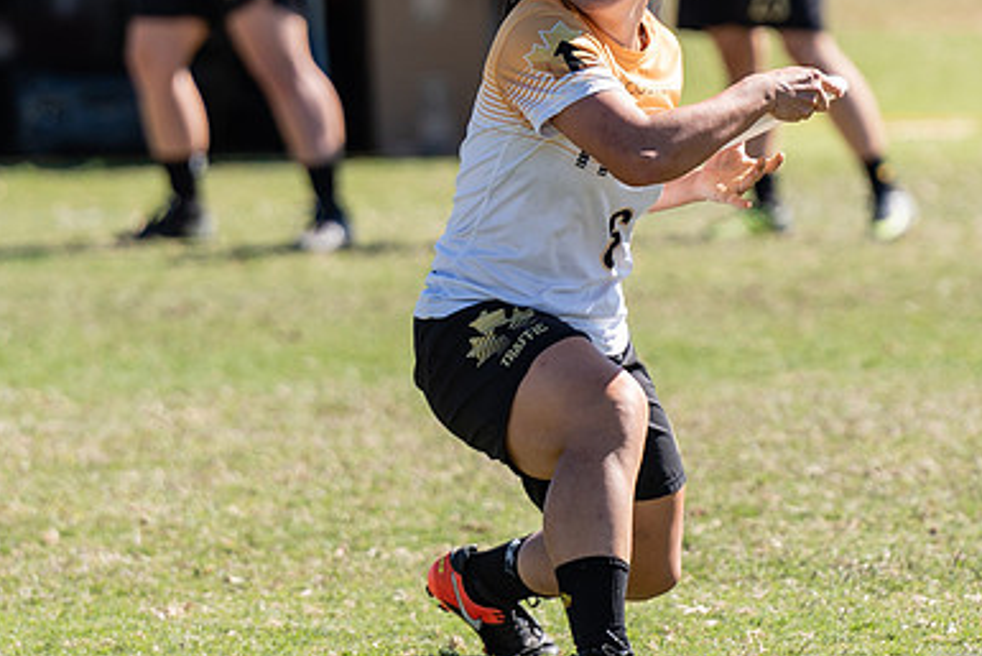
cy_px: 240
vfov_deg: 2.2
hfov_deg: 3.3
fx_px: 17300
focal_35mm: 634
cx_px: 678
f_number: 2.8
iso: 100
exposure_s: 1/1000
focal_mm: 200
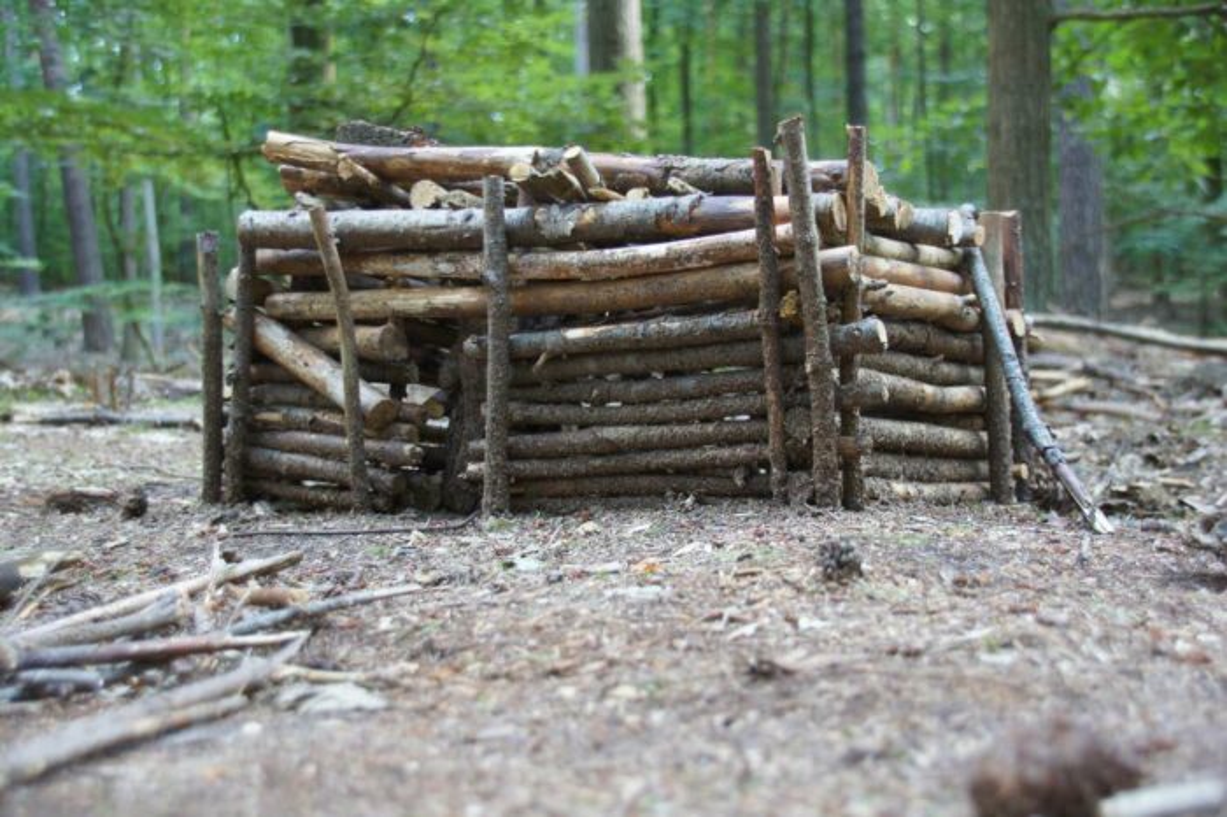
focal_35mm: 45
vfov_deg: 29.8
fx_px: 1533
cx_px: 614
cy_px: 408
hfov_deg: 43.6
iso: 800
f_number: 4.5
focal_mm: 30
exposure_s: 1/50
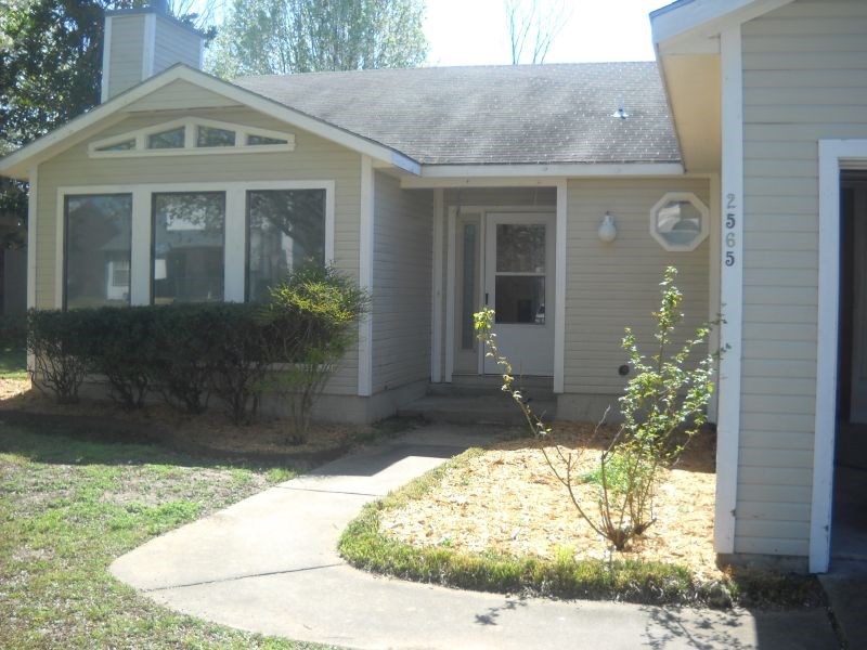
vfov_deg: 35.1
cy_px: 325
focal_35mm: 41
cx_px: 434
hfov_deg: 45.8
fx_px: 1027
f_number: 3.1
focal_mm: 6.72
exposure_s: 1/323
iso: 64
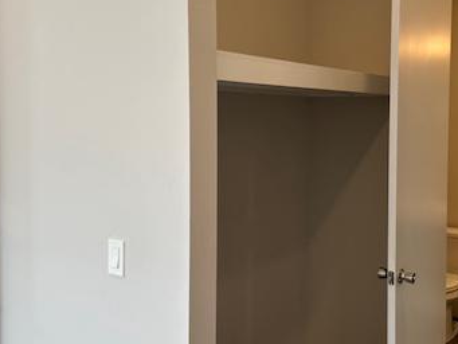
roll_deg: -1.0
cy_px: 150
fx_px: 596
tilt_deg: -3.3
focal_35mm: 45
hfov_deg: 41.4
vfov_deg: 32.2
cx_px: 313
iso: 80
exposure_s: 1/120
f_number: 1.78
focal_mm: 6.86
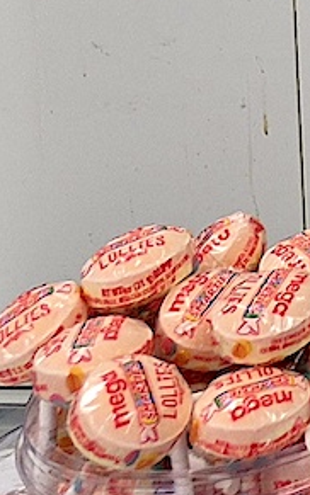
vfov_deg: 11.7
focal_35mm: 151
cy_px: -646
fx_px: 2040
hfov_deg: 6.7
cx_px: 1283
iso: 100
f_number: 1.8
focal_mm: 5.4
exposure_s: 1/120
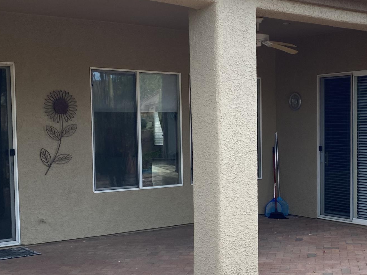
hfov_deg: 31.9
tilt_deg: -3.6
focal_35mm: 59
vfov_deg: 24.8
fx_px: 626
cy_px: 168
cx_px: 289
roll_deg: +0.5
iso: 32
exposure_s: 1/204
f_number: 1.8
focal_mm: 4.25
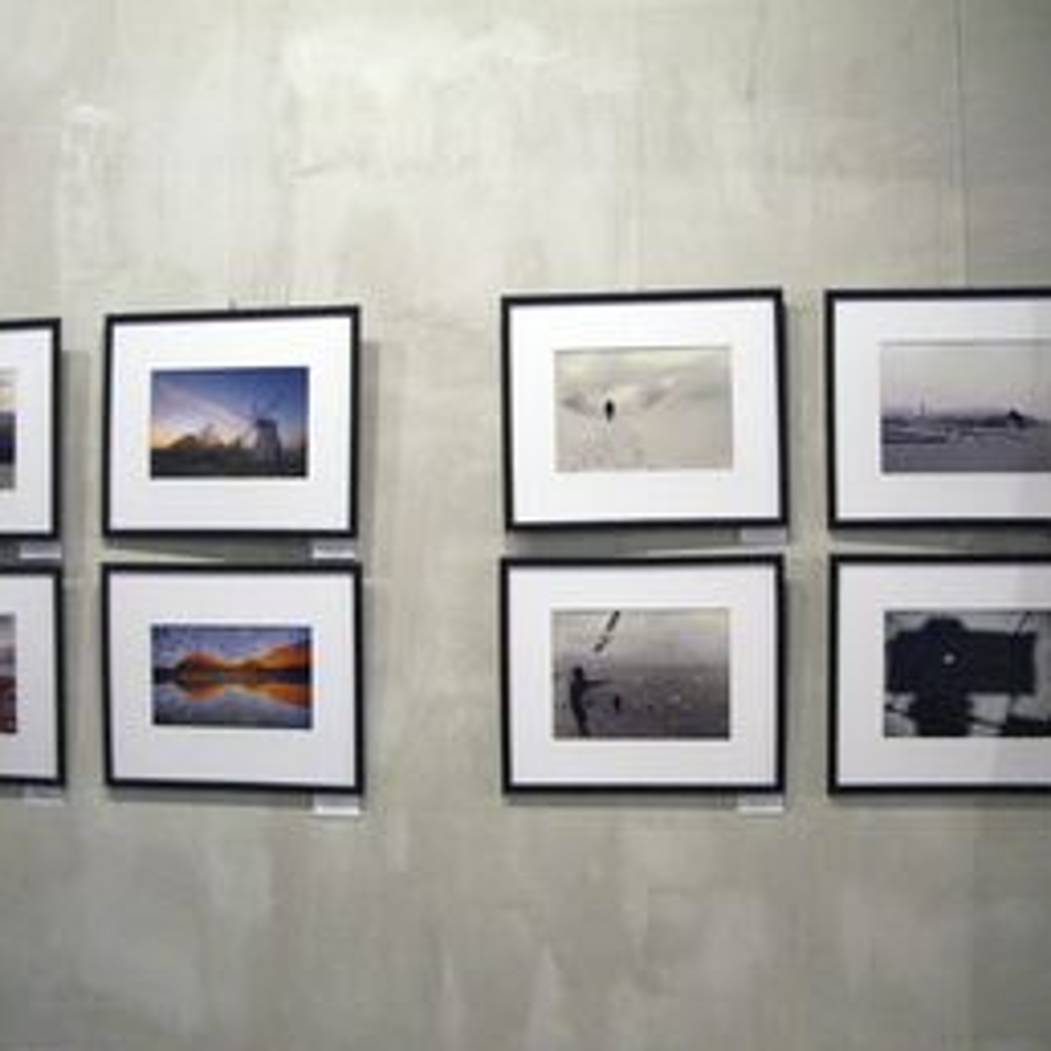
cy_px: 526
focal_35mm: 42
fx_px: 1443
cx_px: 481
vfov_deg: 40.0
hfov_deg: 40.0
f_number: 2.6
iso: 320
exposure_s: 1/50
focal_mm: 5.8
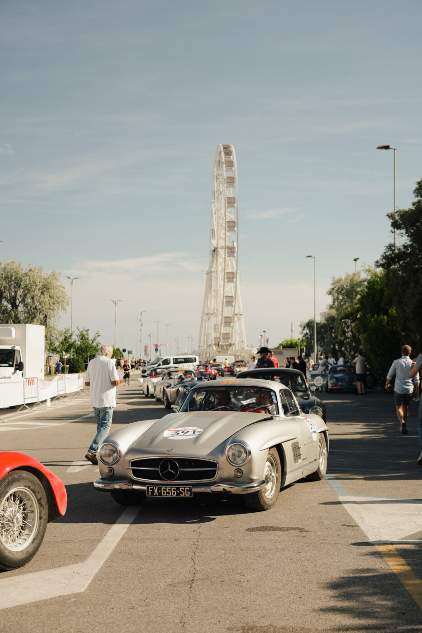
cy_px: 316
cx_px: 211
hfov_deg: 27.5
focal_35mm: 49
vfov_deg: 40.3
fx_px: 862
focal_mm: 49
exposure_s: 1/400
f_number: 4
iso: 100
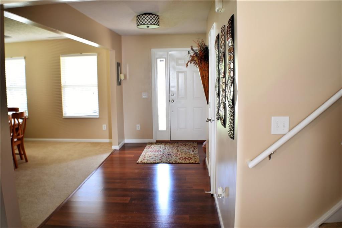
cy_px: 114
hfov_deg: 49.6
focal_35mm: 39
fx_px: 370
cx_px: 171
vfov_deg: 34.2
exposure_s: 1/6
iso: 100
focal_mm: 26
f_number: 4
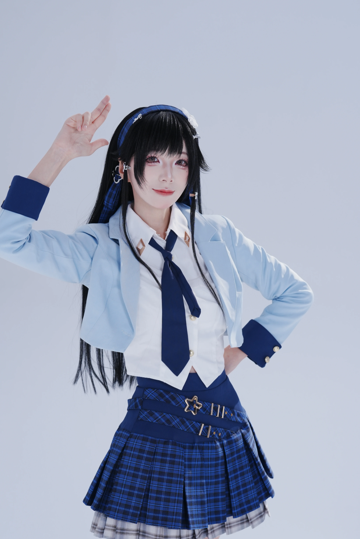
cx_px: 158
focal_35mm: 70
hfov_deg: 19.4
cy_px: 275
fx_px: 1050
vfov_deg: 28.8
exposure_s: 1/250
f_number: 4
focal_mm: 62
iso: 250
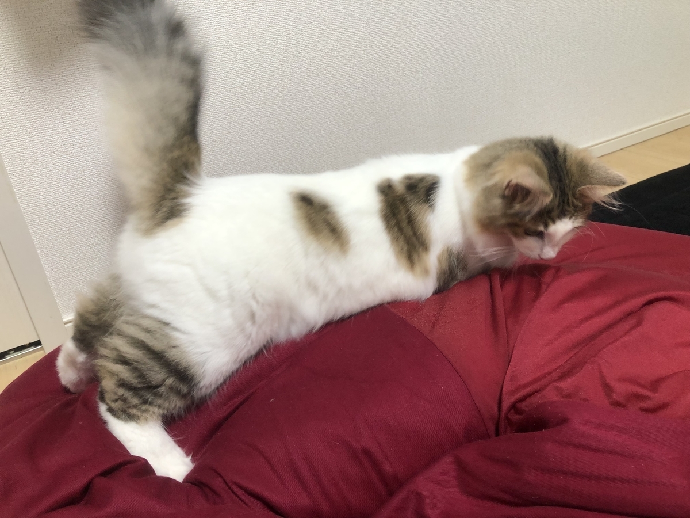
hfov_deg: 63.4
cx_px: 345
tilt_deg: -27.6
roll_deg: +6.2
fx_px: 558
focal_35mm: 28
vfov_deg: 49.7
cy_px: 259
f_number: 1.8
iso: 40
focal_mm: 3.99
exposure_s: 1/20
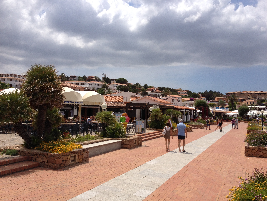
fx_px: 270
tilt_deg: -0.8
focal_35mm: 35
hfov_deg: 52.6
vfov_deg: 40.7
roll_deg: -0.9
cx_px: 134
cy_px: 100
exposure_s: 1/3067
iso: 50
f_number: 2.4
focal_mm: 4.28
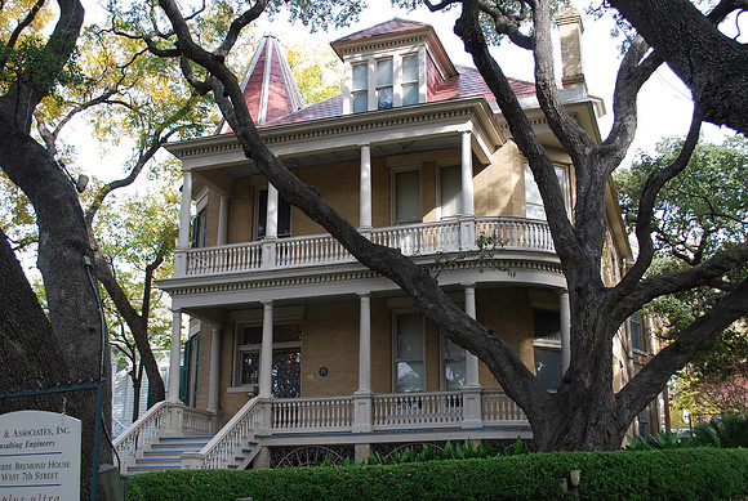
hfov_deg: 46.3
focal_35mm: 42
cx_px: 374
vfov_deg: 32.0
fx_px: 874
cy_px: 250
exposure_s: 1/125
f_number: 5.6
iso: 200
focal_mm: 28
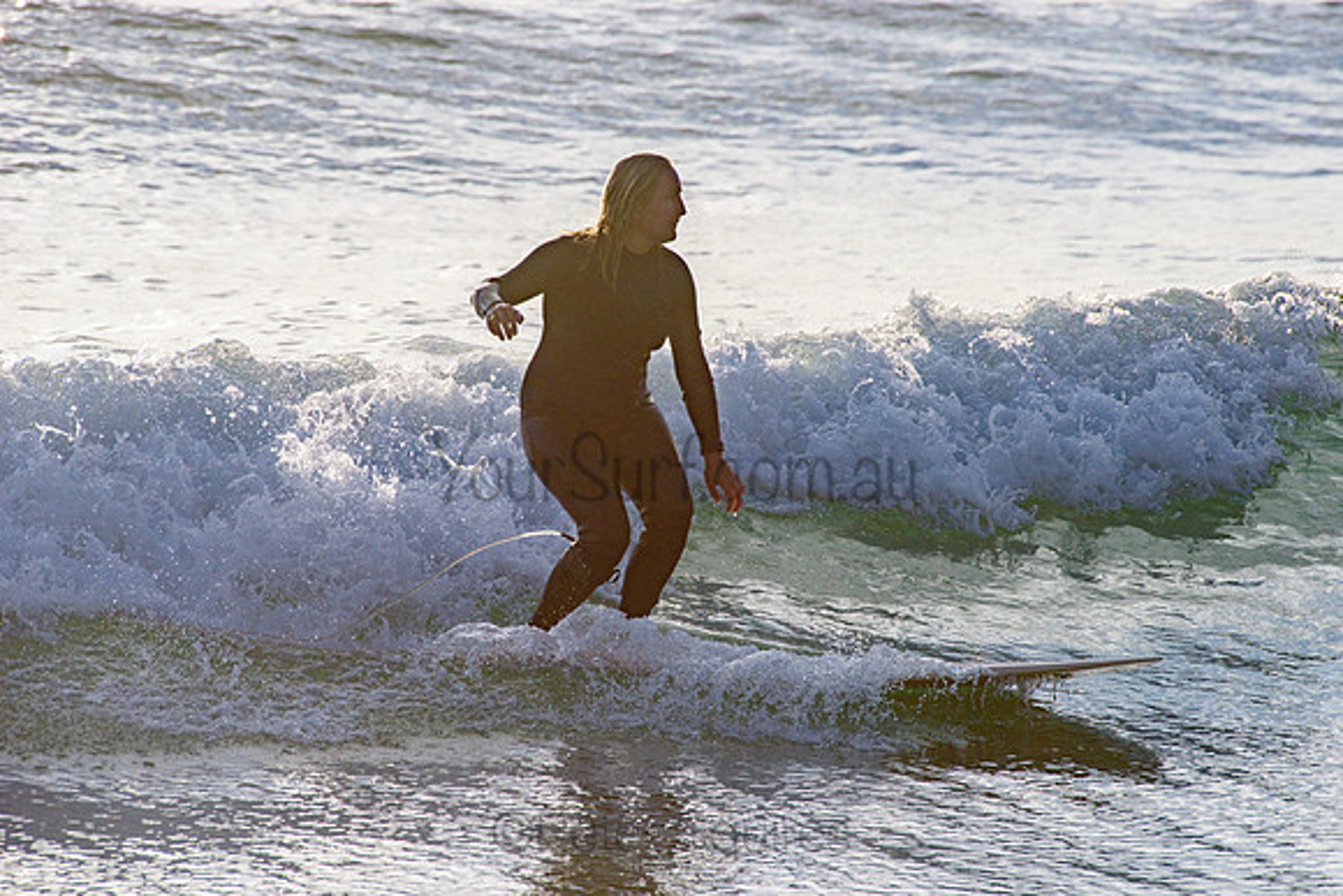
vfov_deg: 2.8
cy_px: 448
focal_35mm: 500
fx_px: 18656
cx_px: 672
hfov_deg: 4.1
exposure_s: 1/2000
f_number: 13
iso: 64
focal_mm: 500
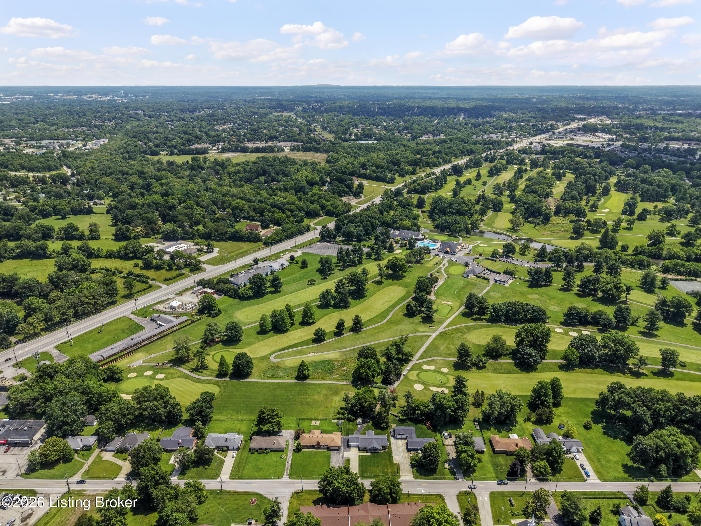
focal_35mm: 24
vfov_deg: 56.8
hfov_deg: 71.6
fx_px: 486
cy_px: 263
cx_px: 350
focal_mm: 8.67
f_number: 1.8
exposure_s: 1/6400
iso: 280
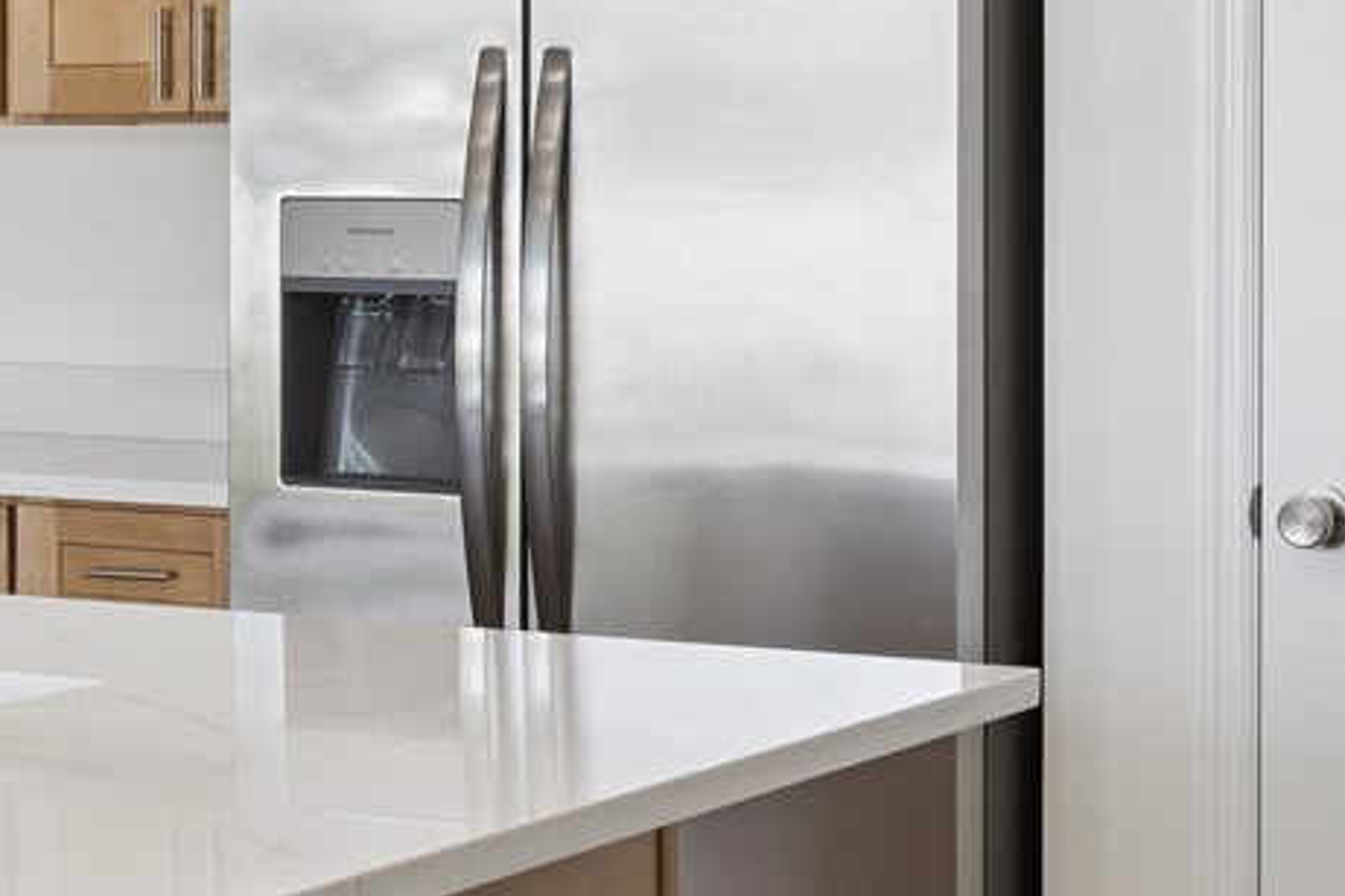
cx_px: -165
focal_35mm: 103
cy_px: 98
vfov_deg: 13.2
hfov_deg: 19.0
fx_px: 3847
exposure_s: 1/30
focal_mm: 28
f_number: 10
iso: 800
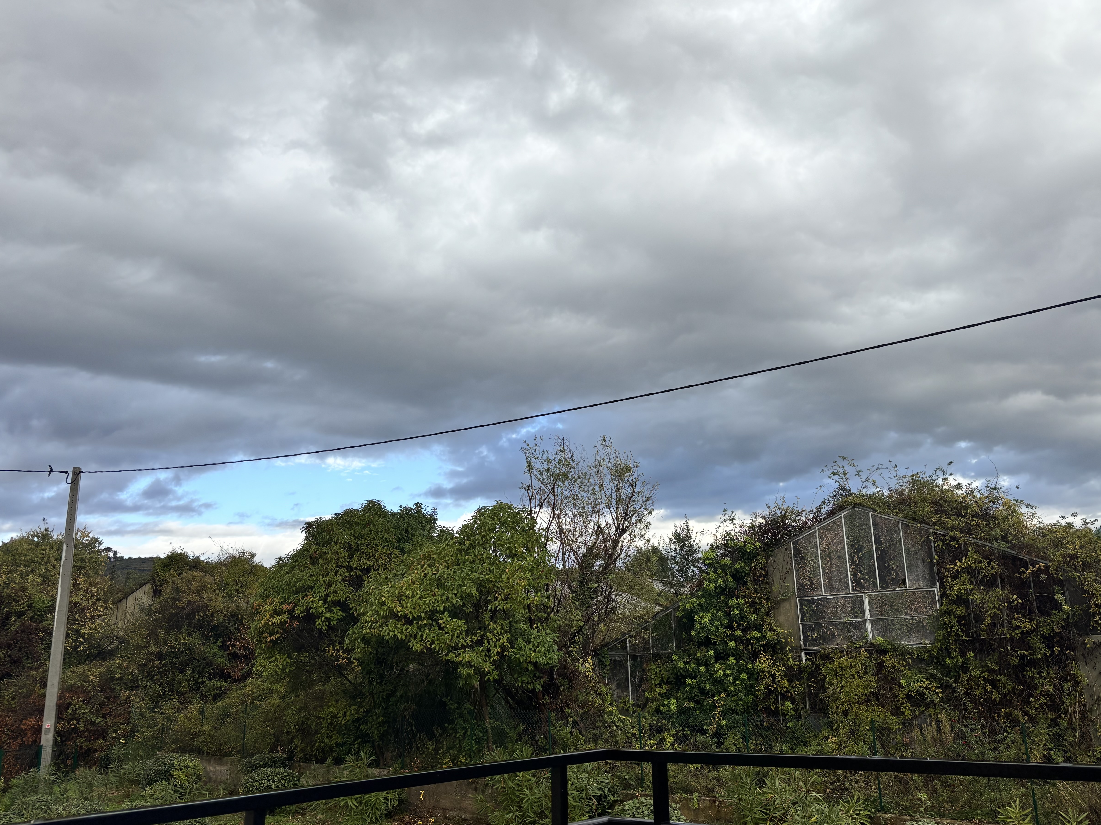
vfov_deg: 45.4
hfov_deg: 58.2
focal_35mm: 31
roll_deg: +0.8
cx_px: 618
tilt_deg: +16.8
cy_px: 374
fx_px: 986
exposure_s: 1/2062
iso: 50
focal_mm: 5.96
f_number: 1.6
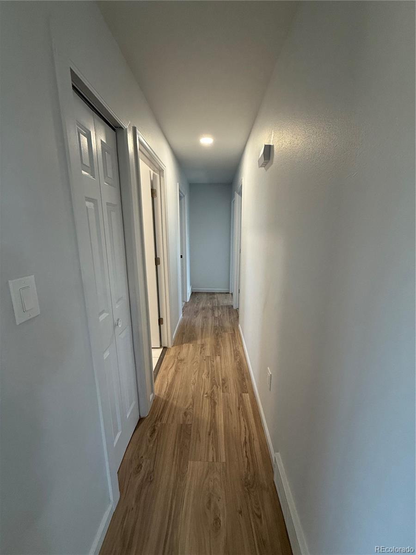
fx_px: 224
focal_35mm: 14
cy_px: 278
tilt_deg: -12.2
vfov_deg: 102.1
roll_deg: +0.4
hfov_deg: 85.7
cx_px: 208
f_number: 2.2
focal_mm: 2.22
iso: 200
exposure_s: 1/120
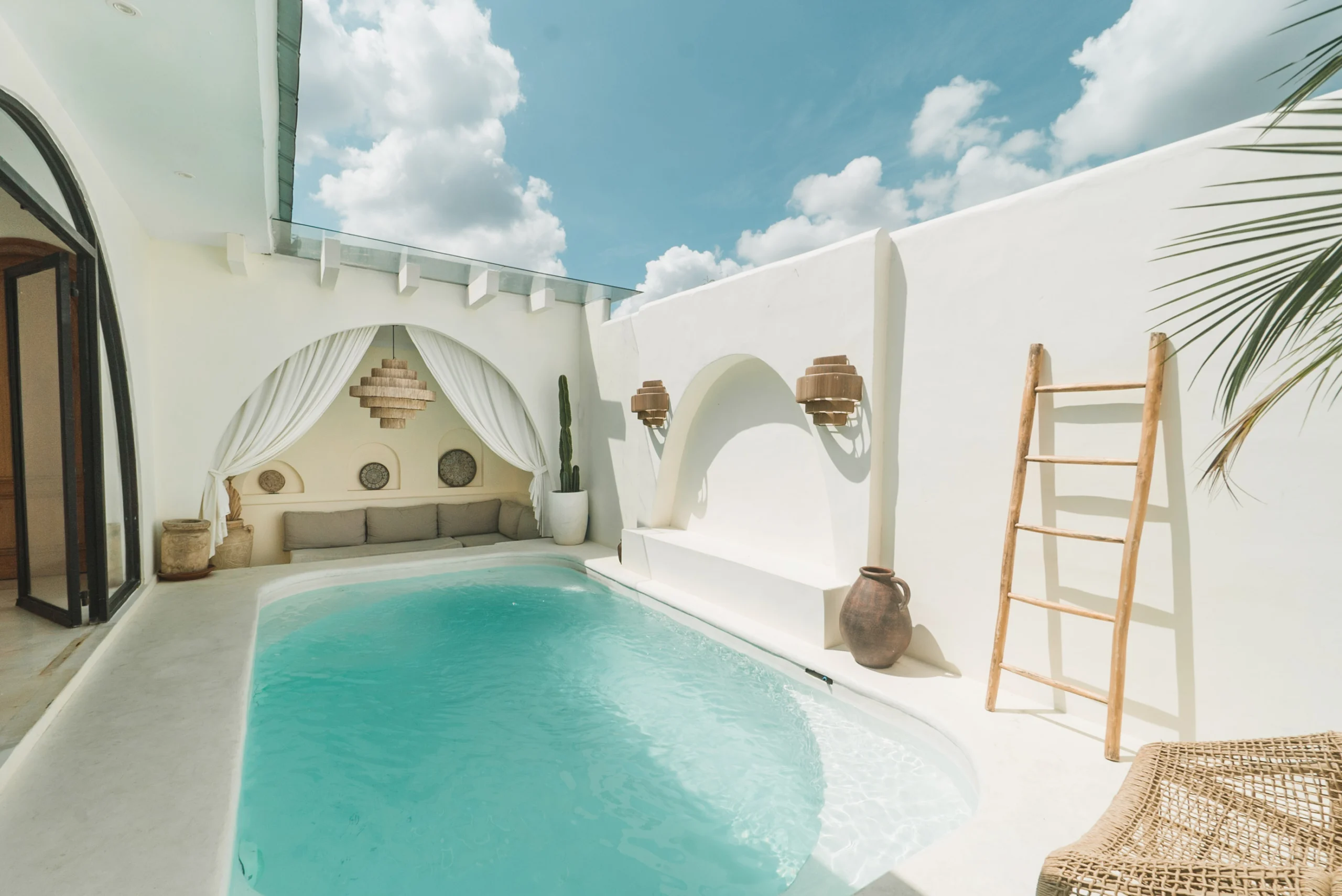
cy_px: 448
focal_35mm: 15
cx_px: 671
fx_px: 559
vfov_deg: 77.4
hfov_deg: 100.4
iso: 100
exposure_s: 1/400
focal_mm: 10
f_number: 13
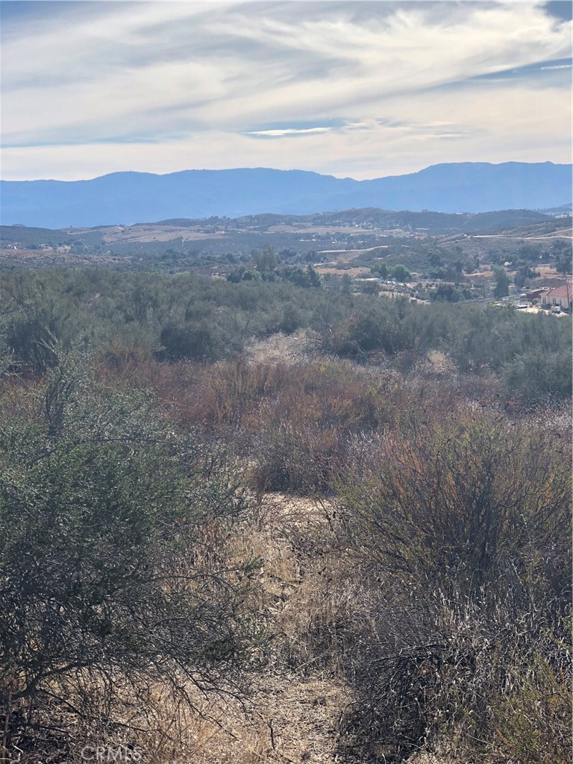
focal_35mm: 57
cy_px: 382
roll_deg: +4.3
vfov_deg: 33.8
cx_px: 286
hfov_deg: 25.7
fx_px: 1258
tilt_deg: -6.8
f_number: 2.8
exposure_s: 1/842
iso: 20
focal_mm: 6.6
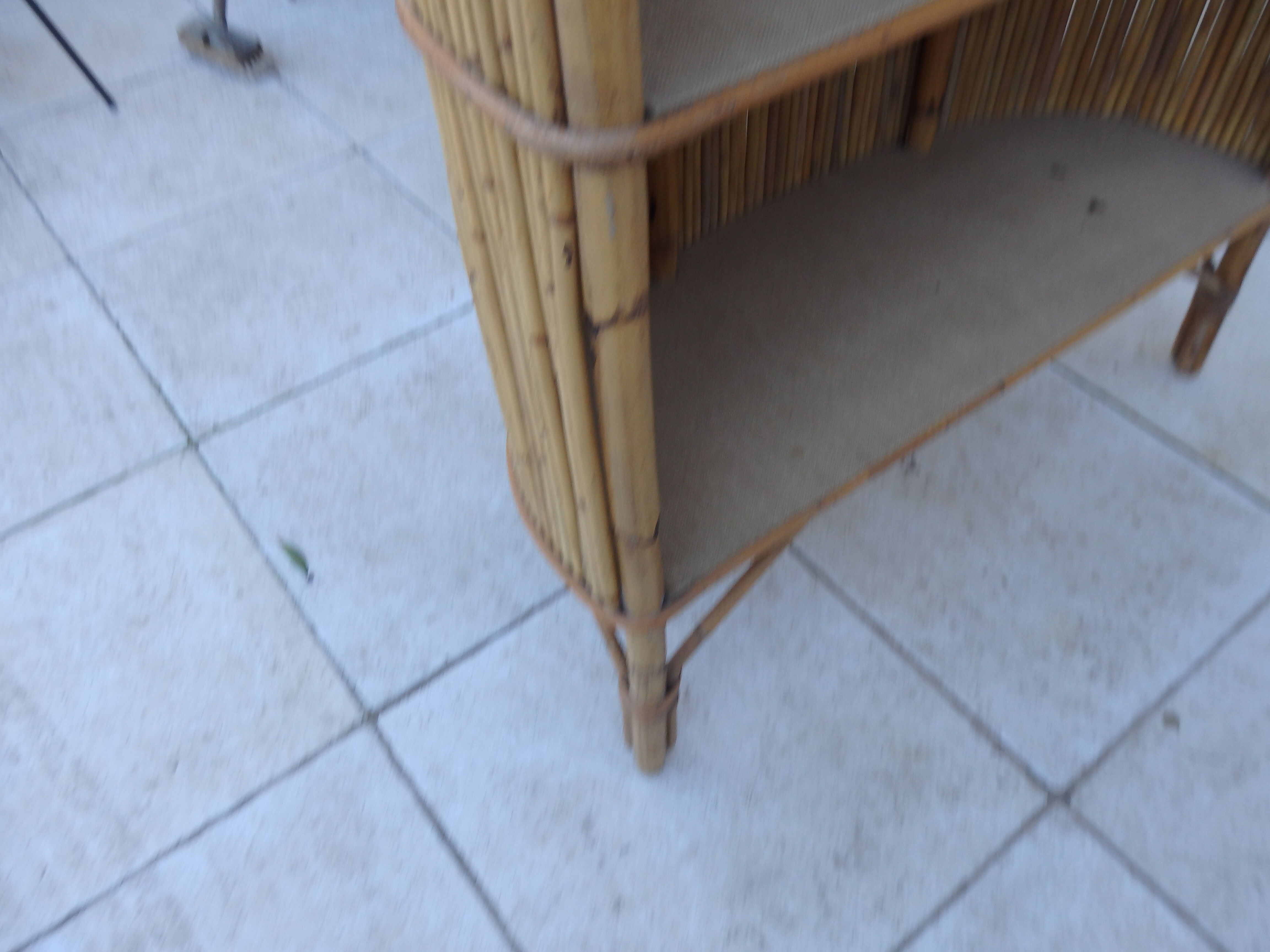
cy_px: 476
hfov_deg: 69.4
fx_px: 917
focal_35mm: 25
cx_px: 635
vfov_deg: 54.9
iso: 125
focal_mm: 4.5
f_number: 3
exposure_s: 1/125
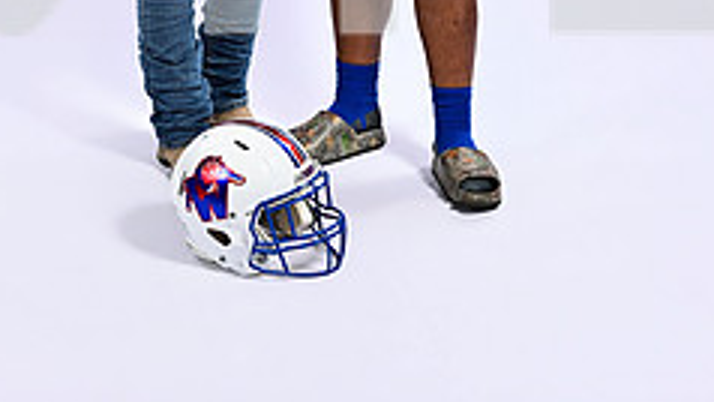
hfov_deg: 20.7
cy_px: -267
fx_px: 1950
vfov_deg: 11.1
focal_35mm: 103
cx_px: 312
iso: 160
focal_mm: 52
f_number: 6.3
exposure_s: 1/200
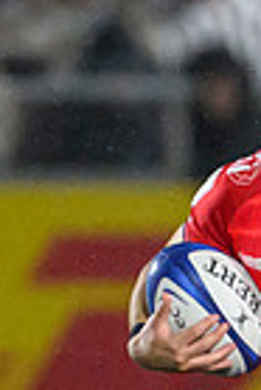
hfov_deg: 0.4
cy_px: 621
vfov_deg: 0.6
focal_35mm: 3546
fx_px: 38464
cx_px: 525
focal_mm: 400
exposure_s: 1/2500
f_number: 3.2
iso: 5000
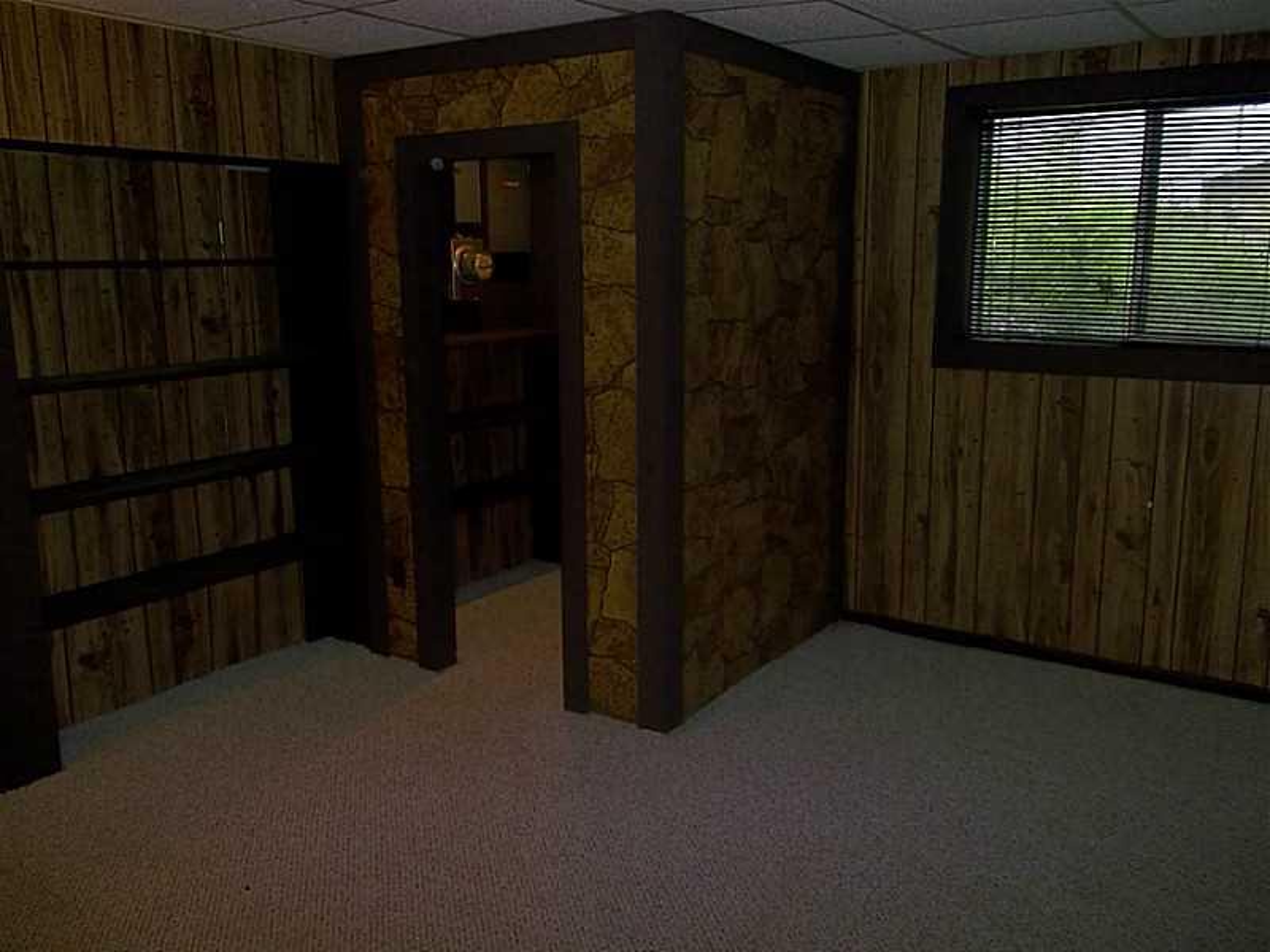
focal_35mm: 29
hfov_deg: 61.7
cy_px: 476
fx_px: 1064
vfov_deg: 48.2
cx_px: 635
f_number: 3.3
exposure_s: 1/30
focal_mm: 4.1
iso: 80
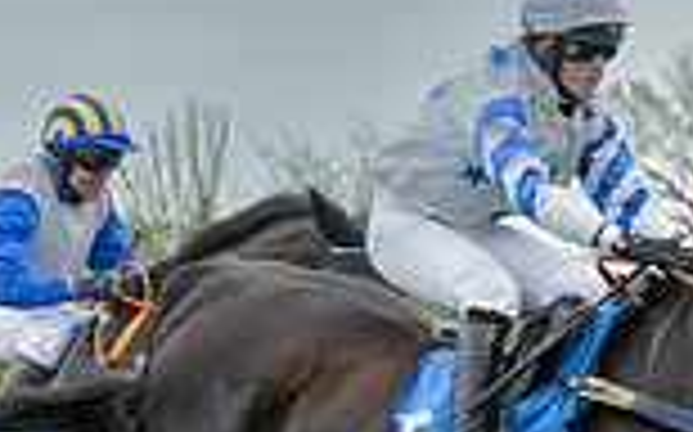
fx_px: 7587
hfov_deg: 5.1
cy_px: 609
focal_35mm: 402
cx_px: 1321
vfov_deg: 3.3
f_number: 5
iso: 400
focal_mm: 70
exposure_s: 1/1000
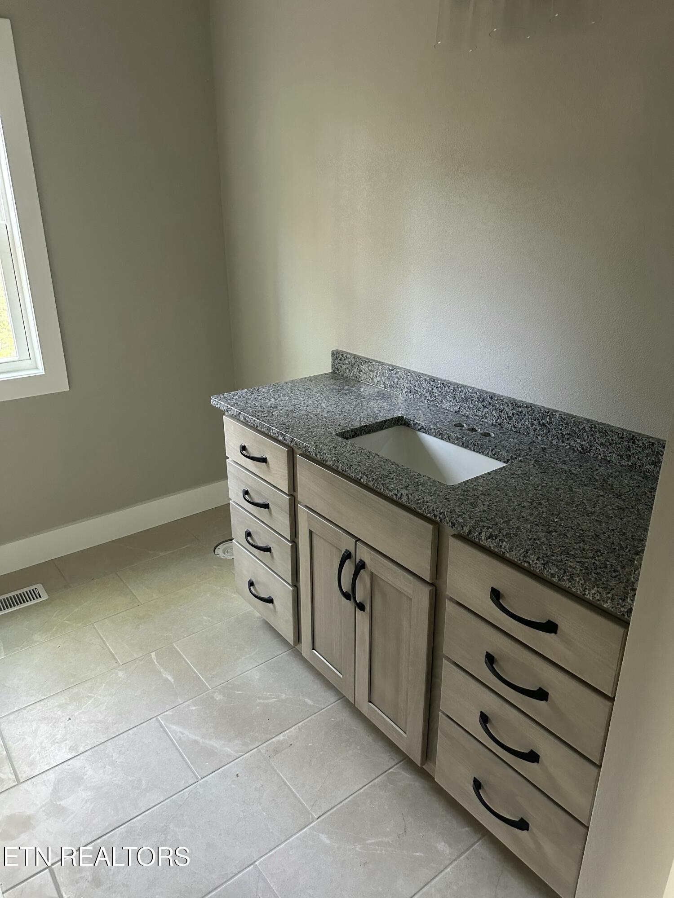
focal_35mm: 24
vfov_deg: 71.6
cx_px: 337
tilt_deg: -20.2
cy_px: 449
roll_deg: +0.5
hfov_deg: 56.8
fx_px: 623
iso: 640
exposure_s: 1/60
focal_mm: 6.86
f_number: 1.78
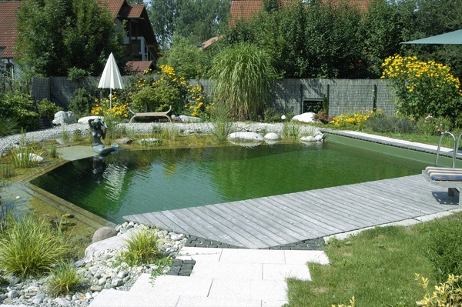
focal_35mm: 36
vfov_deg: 36.8
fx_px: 462
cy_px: 154
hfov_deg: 53.2
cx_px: 231
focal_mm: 24
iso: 200
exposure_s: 1/200
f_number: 10
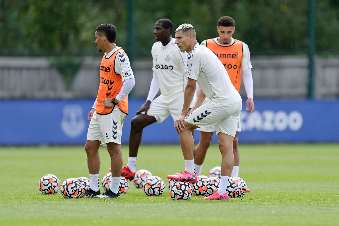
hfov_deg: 5.2
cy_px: 113
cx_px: 170
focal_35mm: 400
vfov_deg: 3.4
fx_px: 3767
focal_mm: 400
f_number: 2.8
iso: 400
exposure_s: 1/2500
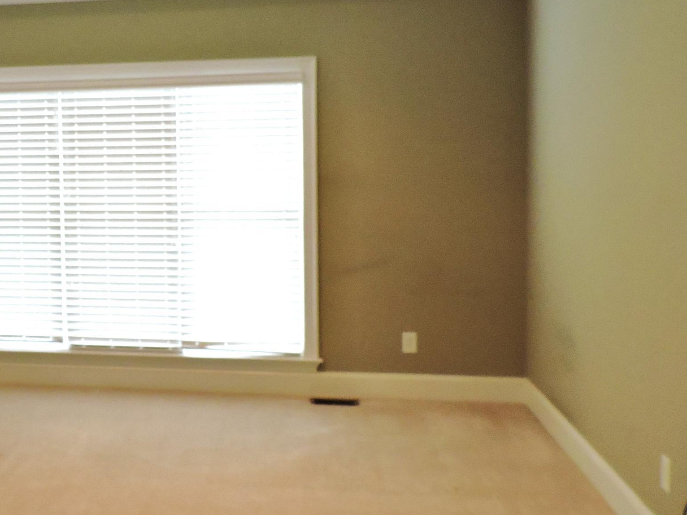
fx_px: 933
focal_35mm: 47
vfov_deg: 30.7
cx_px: 96
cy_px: 186
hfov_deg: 38.2
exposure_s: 1/30
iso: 360
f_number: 3
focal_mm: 4.3
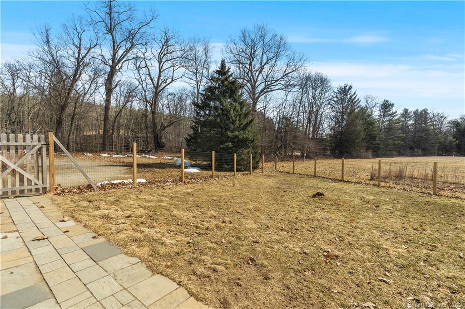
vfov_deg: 73.7
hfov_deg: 96.8
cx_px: 232
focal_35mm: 16
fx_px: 207
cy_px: 154
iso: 100
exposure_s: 1/100
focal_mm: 16
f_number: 7.1
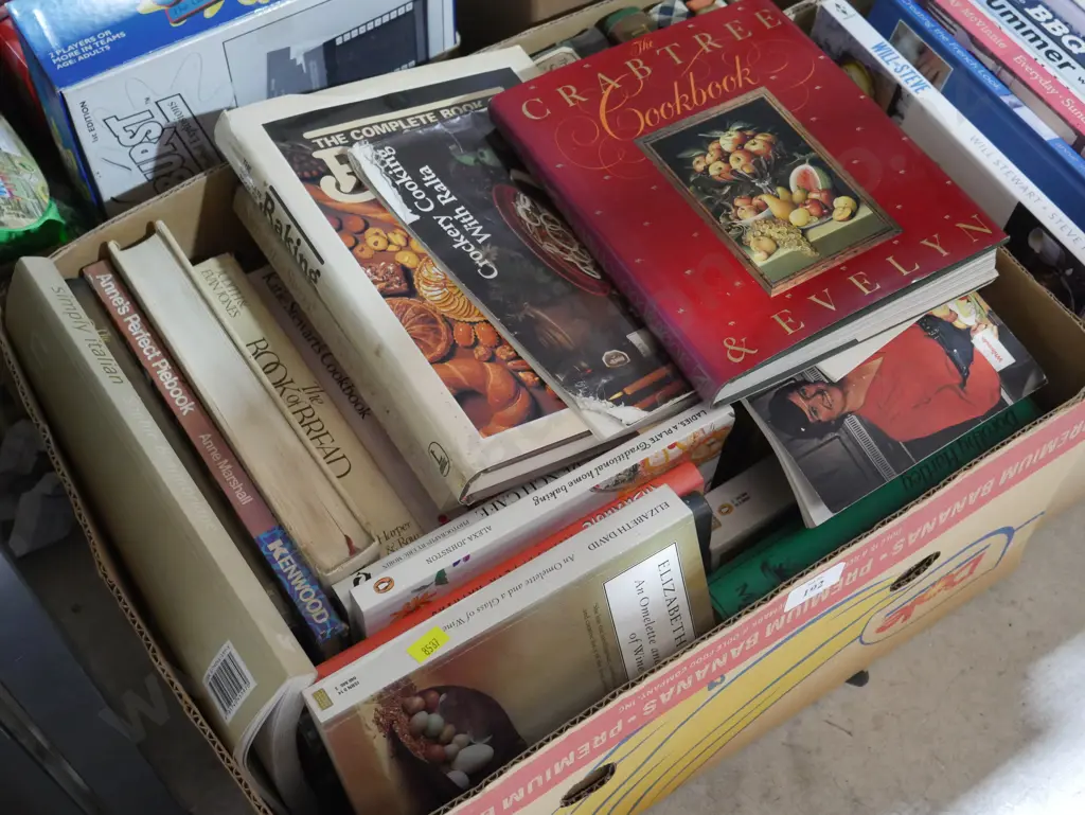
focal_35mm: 46
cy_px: 408
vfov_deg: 31.5
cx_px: 542
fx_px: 1442
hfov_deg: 41.2
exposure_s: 1/60
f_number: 5.1
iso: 3200
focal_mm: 23
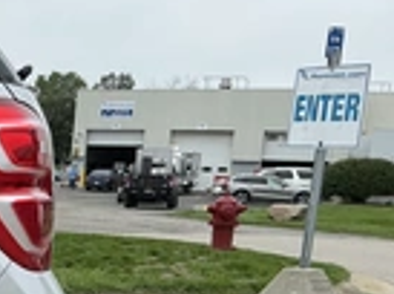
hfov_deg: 20.7
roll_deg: -1.7
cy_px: 366
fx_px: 931
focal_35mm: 82
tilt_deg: -9.9
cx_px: -178
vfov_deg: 17.0
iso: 25
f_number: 1.8
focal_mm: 3
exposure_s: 1/749
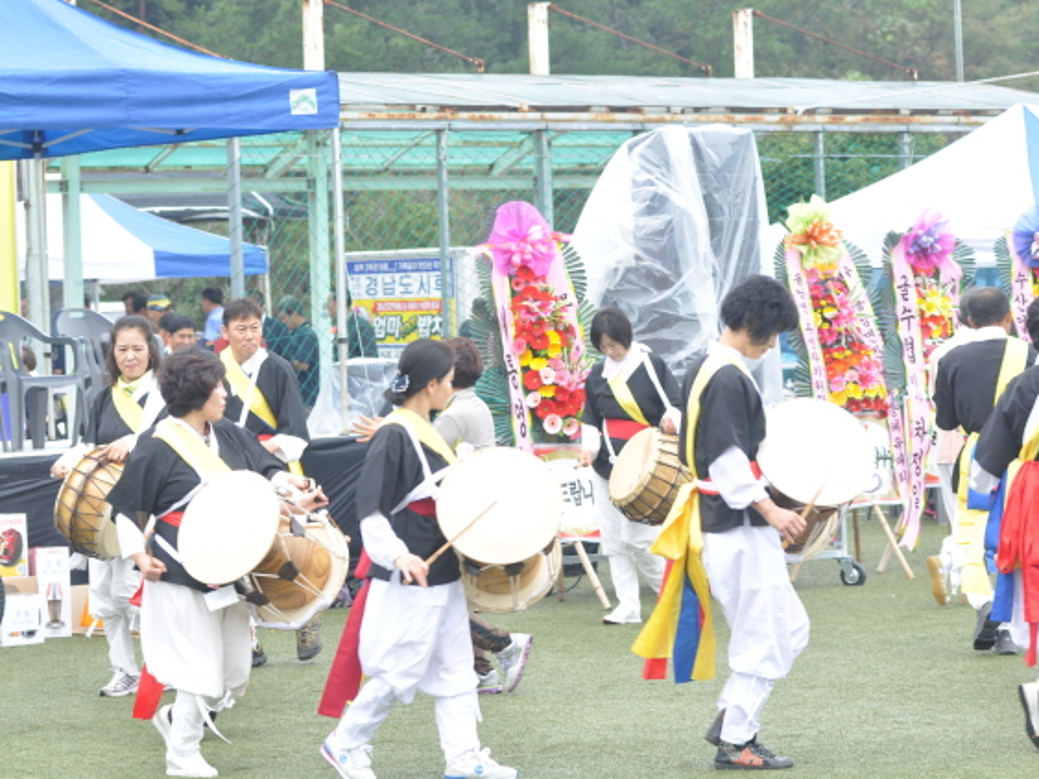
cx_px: 454
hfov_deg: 10.4
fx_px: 5702
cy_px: 390
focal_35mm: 190
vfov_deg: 7.8
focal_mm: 116
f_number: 5
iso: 200
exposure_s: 1/200
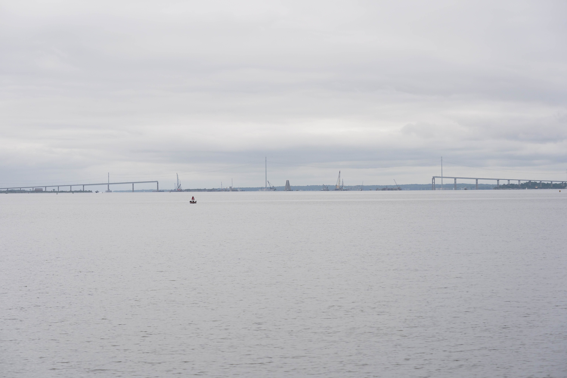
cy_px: 189
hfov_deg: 25.1
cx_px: 284
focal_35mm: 81
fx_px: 1276
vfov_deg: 16.9
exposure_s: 1/2500
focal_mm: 81
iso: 250
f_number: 4.5
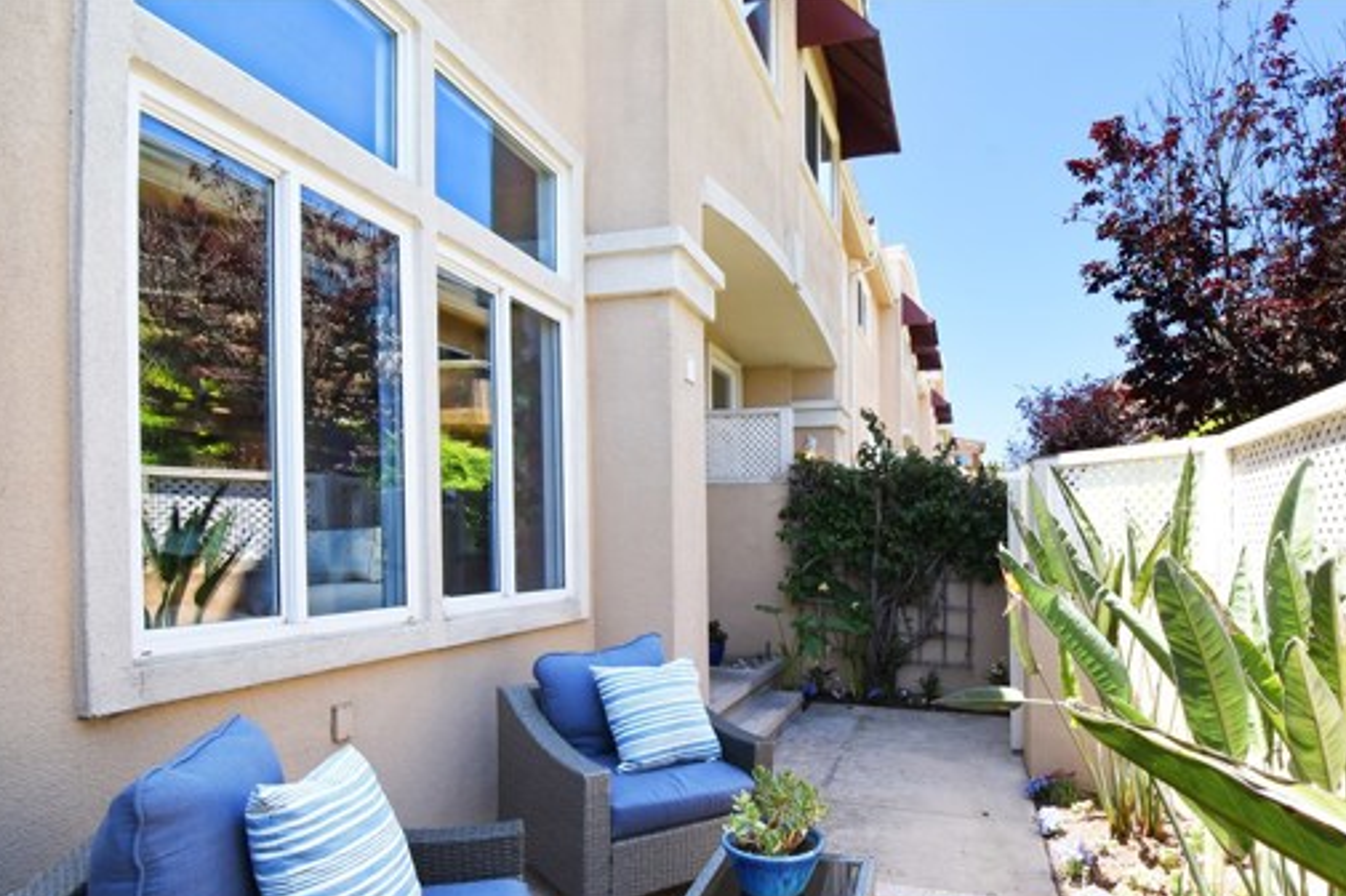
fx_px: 710
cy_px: 563
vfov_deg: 63.5
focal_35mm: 19
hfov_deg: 86.3
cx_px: 773
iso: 250
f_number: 13
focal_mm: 10
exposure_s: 1/60
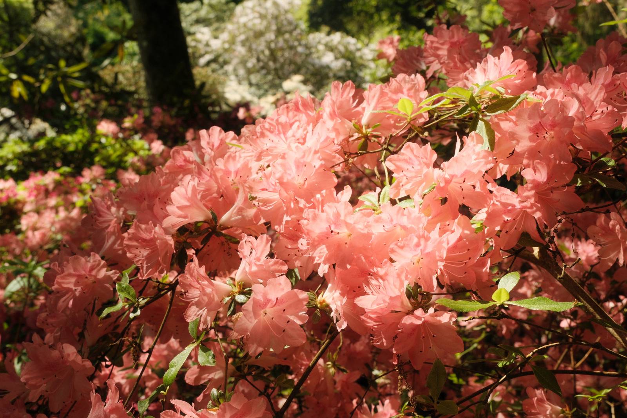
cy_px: 209
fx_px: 766
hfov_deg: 44.5
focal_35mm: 44
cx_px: 314
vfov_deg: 30.5
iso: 640
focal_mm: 29.2
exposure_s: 1/200
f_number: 11
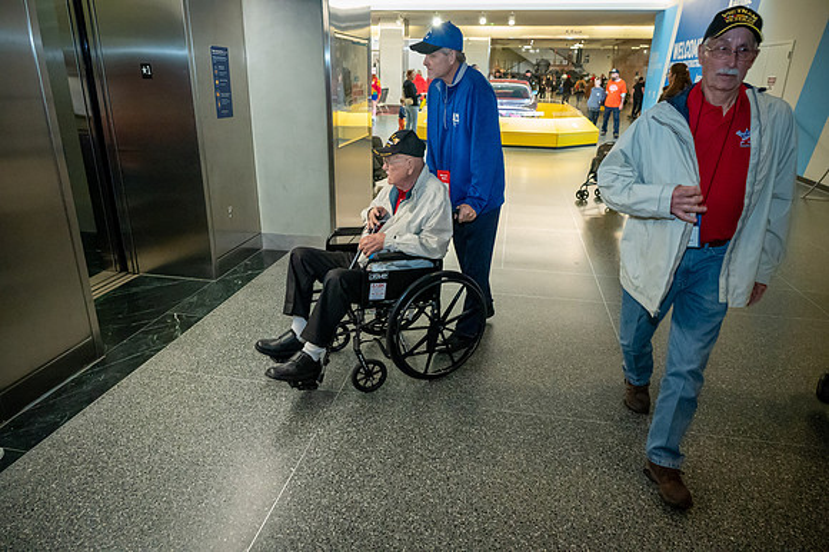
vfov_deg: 53.1
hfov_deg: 73.8
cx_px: 414
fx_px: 552
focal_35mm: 24
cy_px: 276
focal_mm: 24
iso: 12800
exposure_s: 1/80
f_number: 5
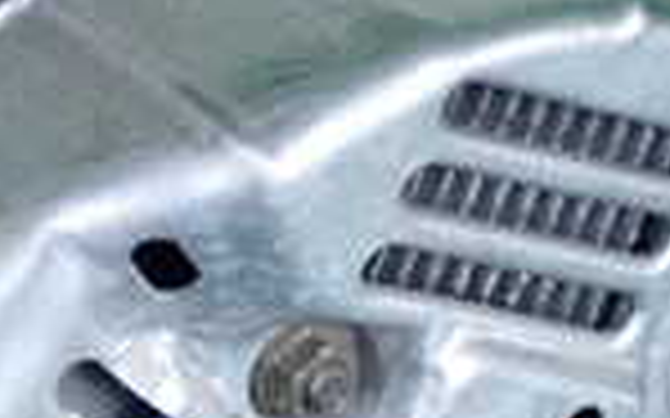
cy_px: 166
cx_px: 40
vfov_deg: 6.2
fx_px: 3888
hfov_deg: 9.8
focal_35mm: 213
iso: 500
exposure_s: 1/125
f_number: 3.2
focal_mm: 9.01
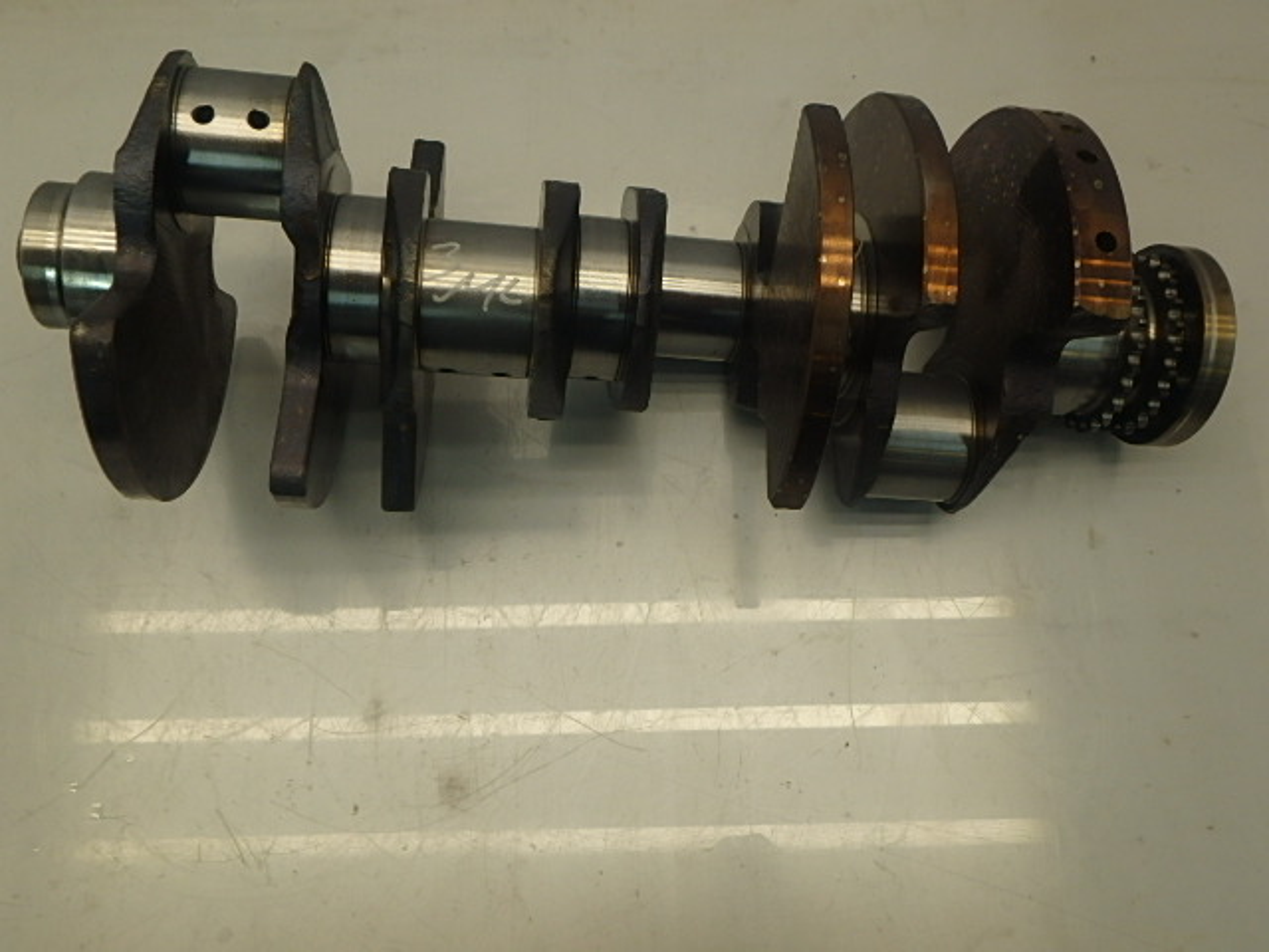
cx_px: 634
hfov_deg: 58.4
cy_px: 476
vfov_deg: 45.4
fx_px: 1136
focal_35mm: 31
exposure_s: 1/60
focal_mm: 5.6
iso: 200
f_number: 4.7
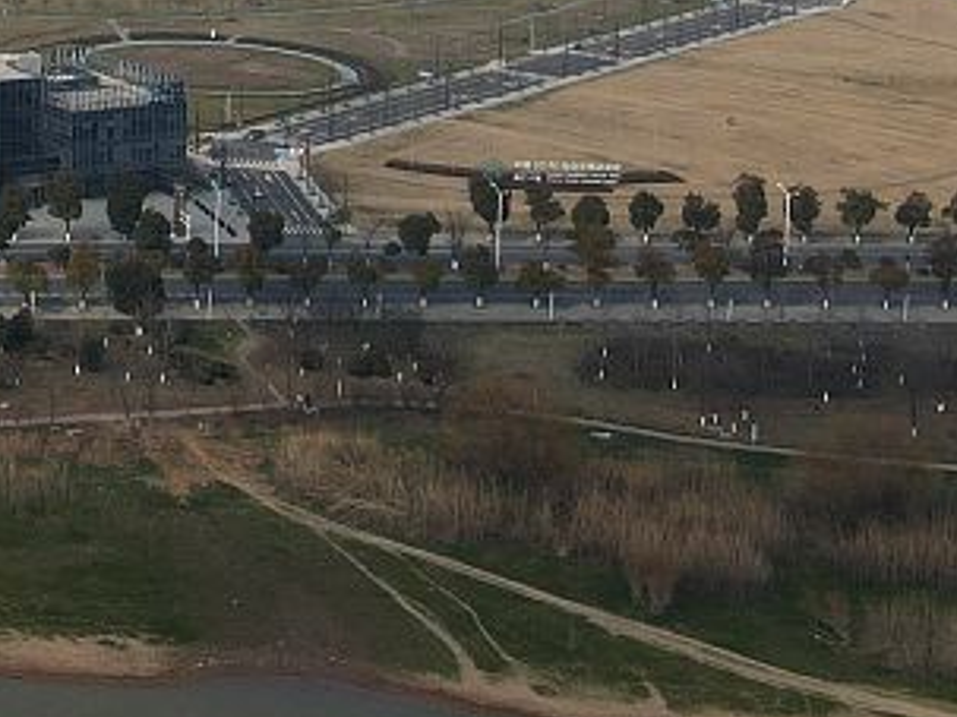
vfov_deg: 14.6
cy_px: -338
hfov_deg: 17.3
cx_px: -711
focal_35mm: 95
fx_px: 2625
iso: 100
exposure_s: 1/800
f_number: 2.8
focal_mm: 4.5
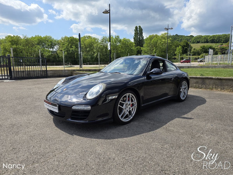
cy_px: 88
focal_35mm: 23
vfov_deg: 58.9
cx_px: 116
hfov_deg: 73.9
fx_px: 155
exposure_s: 1/841
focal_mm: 6.3
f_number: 1.7
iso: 12
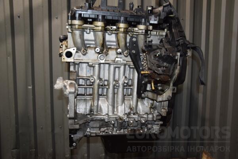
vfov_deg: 41.7
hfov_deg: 59.5
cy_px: 80
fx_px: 208
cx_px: 119
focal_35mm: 32
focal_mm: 21
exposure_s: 1/60
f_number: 5
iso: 800
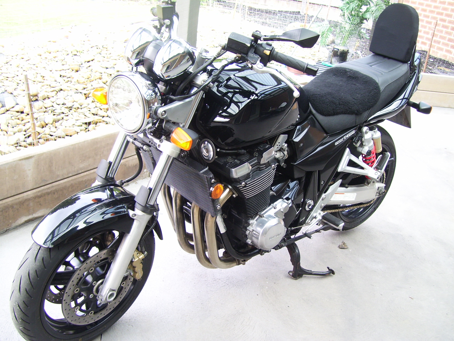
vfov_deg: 38.7
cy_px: 170
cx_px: 227
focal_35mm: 37
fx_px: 485
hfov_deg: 50.1
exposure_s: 1/90
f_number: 2.7
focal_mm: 6
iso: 80
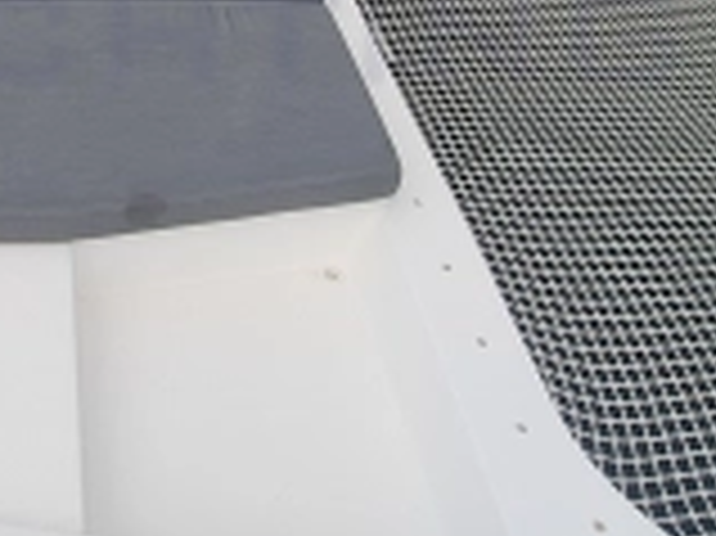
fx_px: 930
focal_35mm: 45
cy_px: -83
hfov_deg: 38.8
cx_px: 54
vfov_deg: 28.5
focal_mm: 1.74
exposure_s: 1/2110
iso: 40
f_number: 2.2
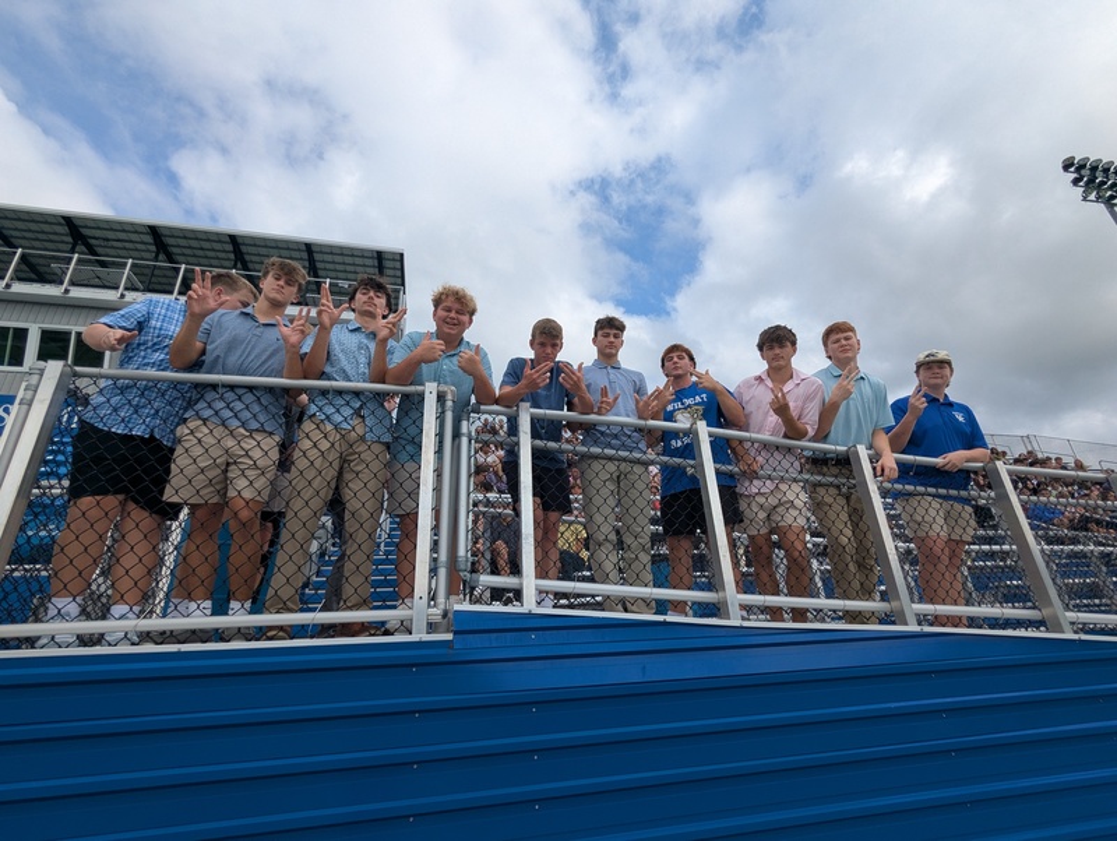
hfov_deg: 94.4
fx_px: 517
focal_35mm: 16
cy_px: 420
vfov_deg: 78.2
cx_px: 558
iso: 48
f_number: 2.2
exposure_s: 1/1789
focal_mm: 2.35
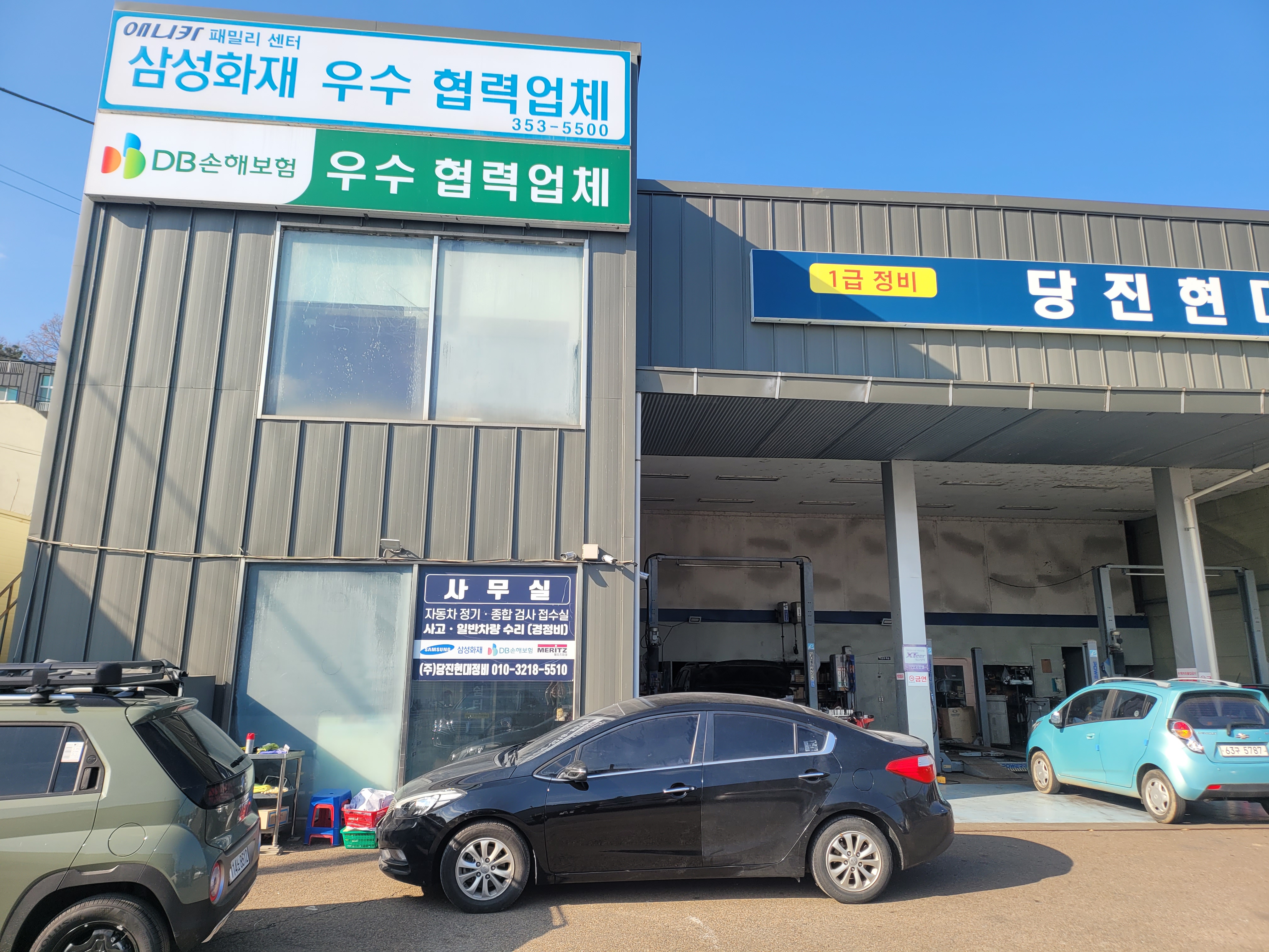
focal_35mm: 26
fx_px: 953
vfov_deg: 53.1
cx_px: 634
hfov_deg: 67.3
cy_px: 476
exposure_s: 1/1283
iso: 40
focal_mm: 5
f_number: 1.8
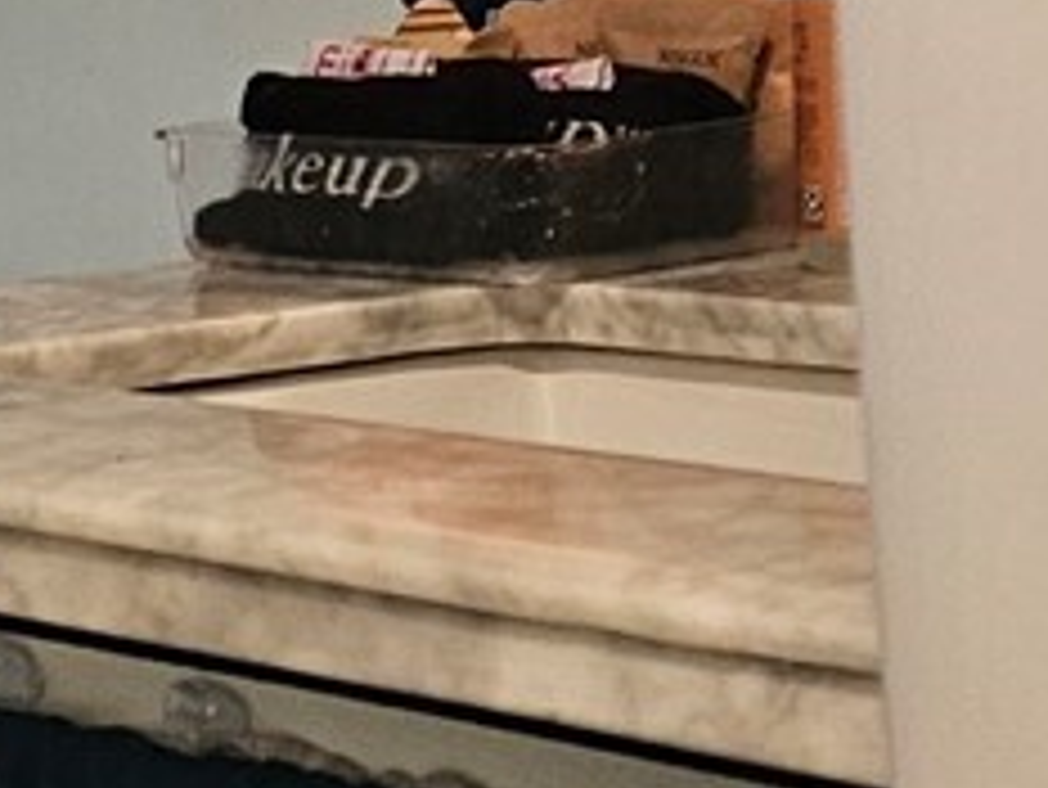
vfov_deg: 9.4
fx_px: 4786
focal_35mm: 158
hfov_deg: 11.0
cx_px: -1286
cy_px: 293
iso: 320
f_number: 1.8
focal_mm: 5.4
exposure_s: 1/120
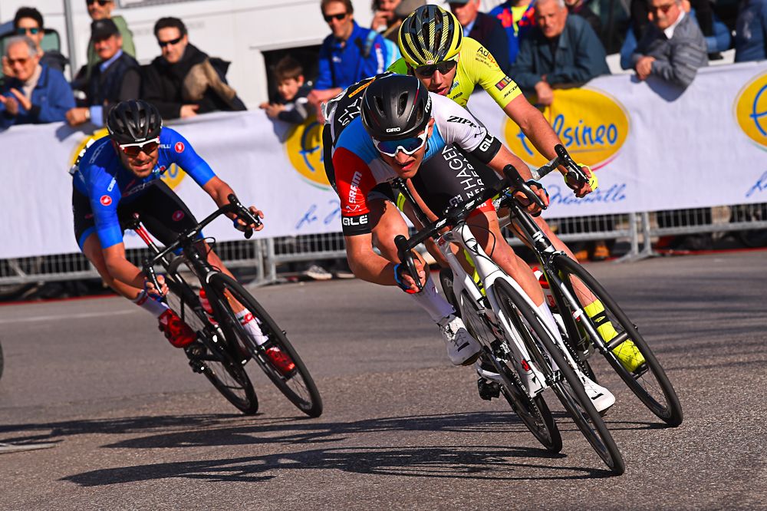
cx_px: 384
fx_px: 4259
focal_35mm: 200
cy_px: 256
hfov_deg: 10.3
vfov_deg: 6.9
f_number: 7.1
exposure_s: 1/1600
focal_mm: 200
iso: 320
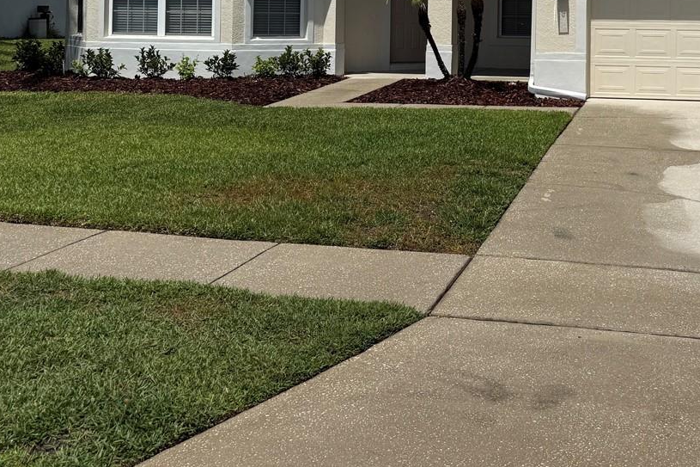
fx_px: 953
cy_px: -6
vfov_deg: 26.0
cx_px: 540
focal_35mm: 49
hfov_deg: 39.1
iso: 80
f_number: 1.78
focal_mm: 6.76
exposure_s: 1/9091
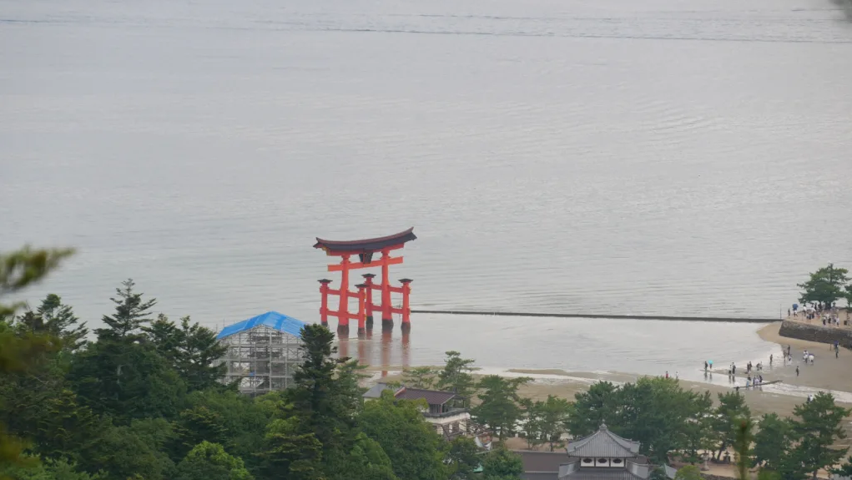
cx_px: 426
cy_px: 281
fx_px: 4791
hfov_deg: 10.2
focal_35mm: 212
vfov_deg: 5.7
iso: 250
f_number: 5.4
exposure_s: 1/250
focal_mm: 97
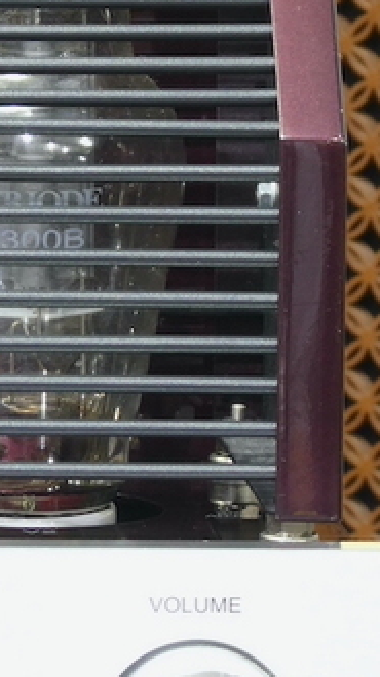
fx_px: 6555
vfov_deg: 5.9
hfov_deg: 3.3
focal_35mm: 365
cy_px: 414
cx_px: -487
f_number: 5.6
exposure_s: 1.3
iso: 100
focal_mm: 20.6
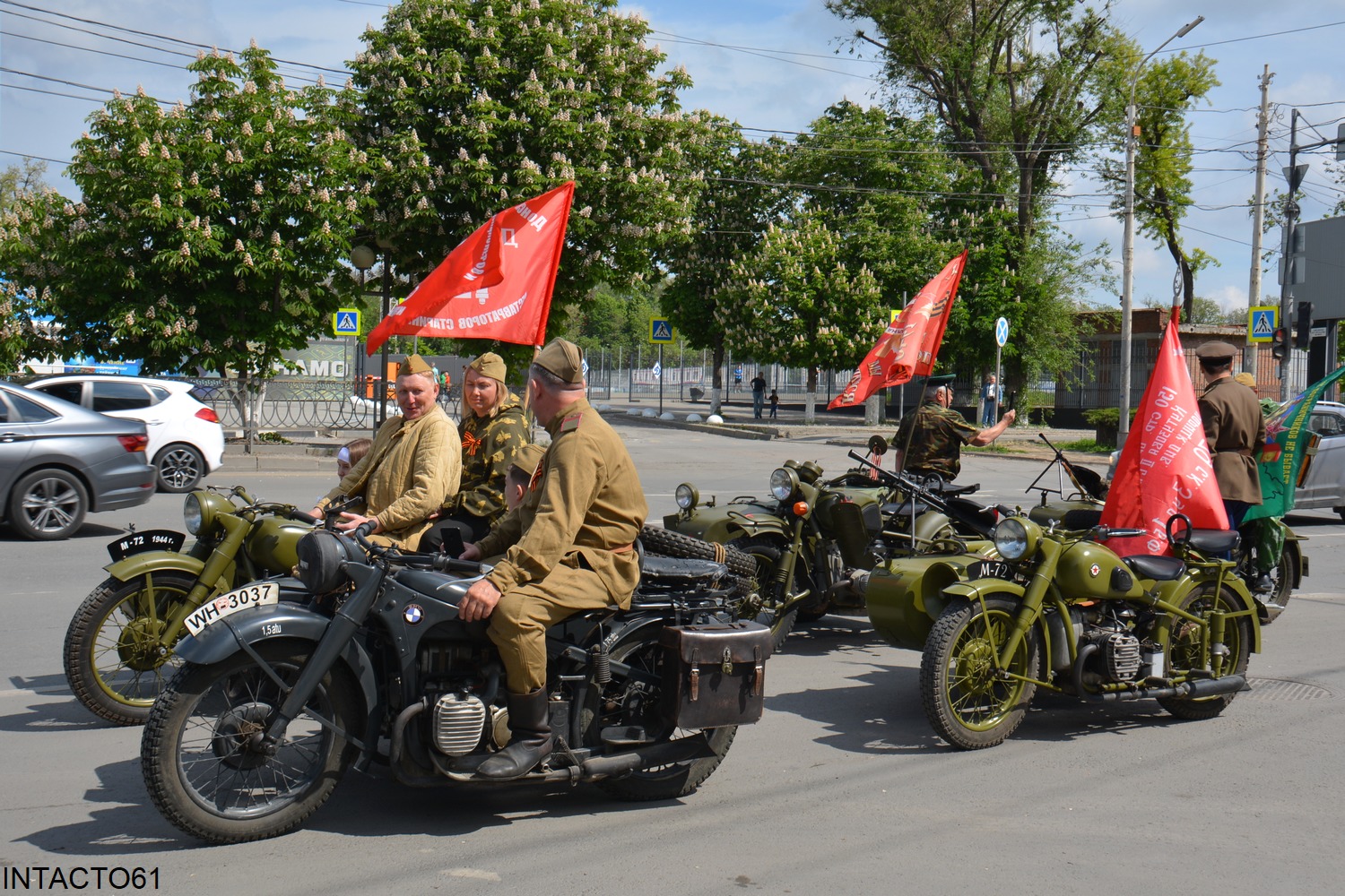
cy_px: 448
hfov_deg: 49.6
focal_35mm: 39
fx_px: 1457
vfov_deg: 34.2
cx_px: 672
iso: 100
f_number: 8
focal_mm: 26
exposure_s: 1/320
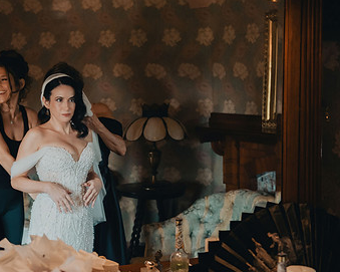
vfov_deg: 25.0
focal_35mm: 61
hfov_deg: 30.8
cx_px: 125
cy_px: 153
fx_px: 614
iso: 2000
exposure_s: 1/320
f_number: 2.8
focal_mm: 38
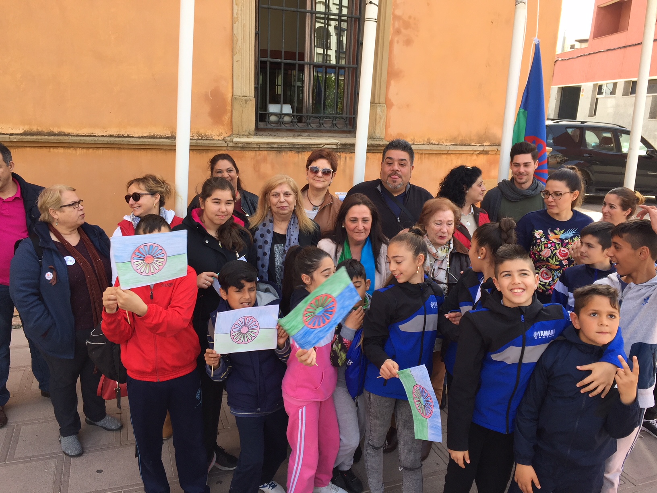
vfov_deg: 48.2
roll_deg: -1.7
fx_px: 550
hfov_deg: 61.7
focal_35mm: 29
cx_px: 328
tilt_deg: -13.2
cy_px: 246
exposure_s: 1/284
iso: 32
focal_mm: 4.15
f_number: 2.2
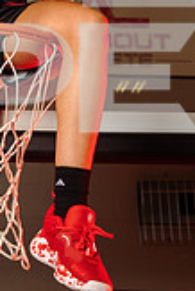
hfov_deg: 9.3
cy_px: -46
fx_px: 1184
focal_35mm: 146
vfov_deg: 13.7
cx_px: -63
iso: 250
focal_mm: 53
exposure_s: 1/250
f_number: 6.3
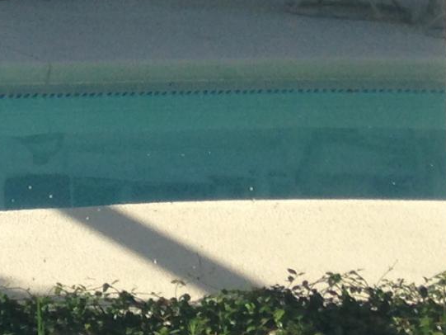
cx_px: -392
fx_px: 2358
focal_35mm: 183
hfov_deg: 10.1
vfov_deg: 7.6
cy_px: -425
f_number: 2.4
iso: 50
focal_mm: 4.12
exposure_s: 1/531
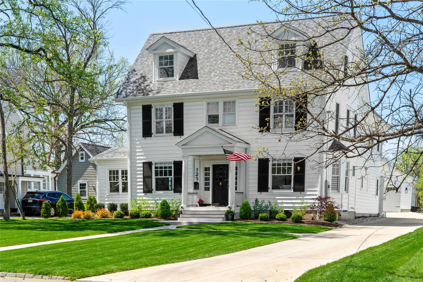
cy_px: 141
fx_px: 617
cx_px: 212
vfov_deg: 25.7
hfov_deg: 37.9
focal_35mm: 52
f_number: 8
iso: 400
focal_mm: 35
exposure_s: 1/800
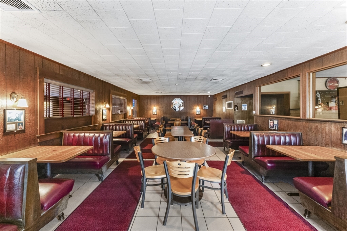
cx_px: 174
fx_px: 135
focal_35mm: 14
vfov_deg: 81.3
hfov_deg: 104.2
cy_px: 116
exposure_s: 1/25
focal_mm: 14
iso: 5000
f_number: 5.6
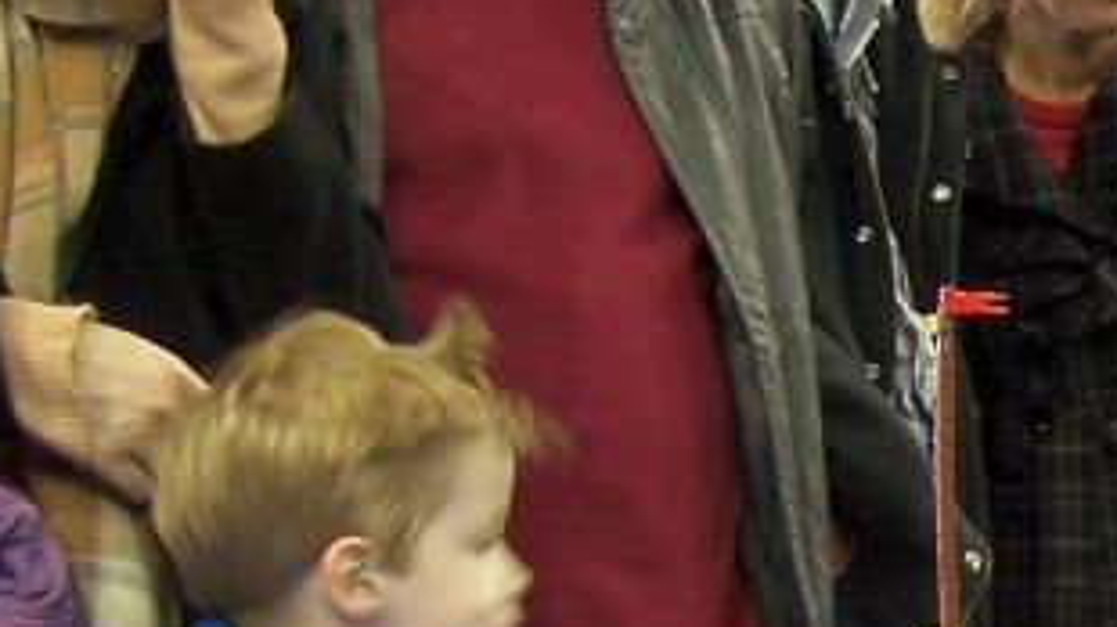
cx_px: 1600
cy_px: 966
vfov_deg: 6.9
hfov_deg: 12.0
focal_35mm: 173
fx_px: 5121
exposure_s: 1/4
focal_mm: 8
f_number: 3
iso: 80
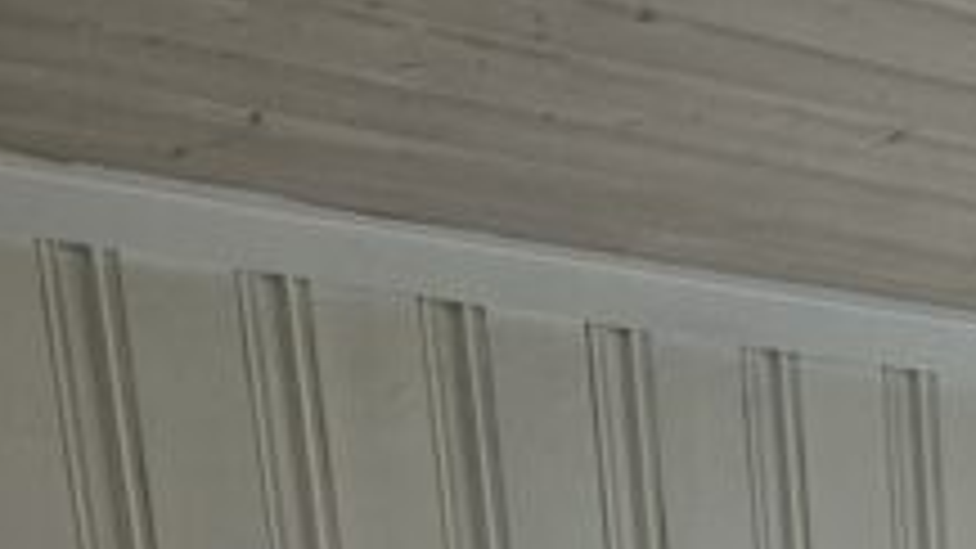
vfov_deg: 7.6
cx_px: 1435
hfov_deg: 16.6
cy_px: 2074
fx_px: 3053
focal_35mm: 118
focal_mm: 6.3
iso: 125
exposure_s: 1/100
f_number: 1.7
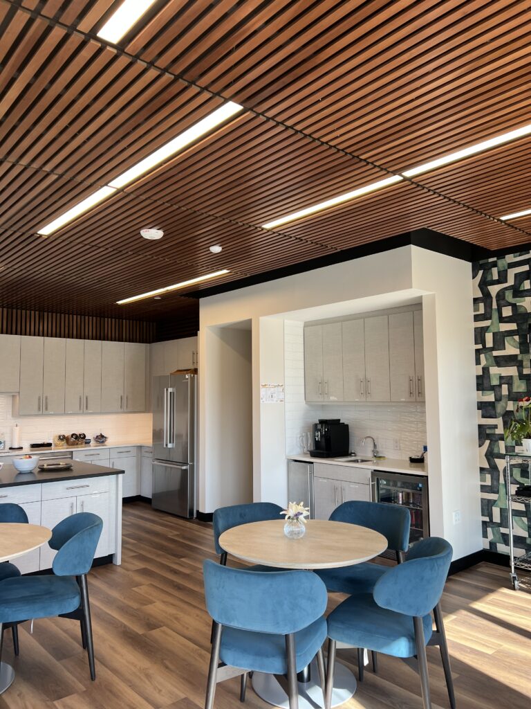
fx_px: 532
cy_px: 354
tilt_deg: +4.3
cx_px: 266
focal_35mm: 26
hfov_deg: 53.1
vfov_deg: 67.3
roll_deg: +1.4
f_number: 1.5
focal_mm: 5.7
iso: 32
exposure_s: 1/138
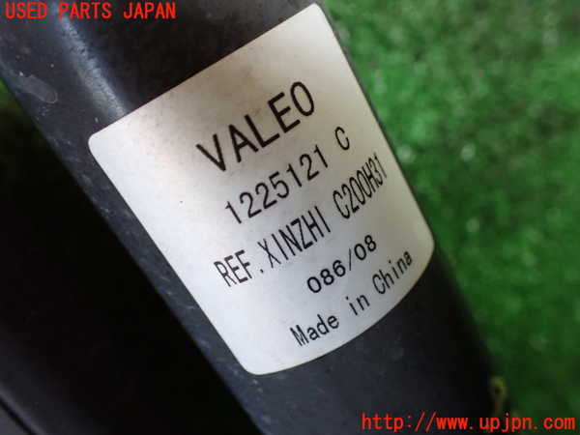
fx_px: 503
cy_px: 218
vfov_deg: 46.8
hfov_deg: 60.0
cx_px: 290
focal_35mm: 30
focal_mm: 5.4
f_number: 2.3
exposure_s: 1/100
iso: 800
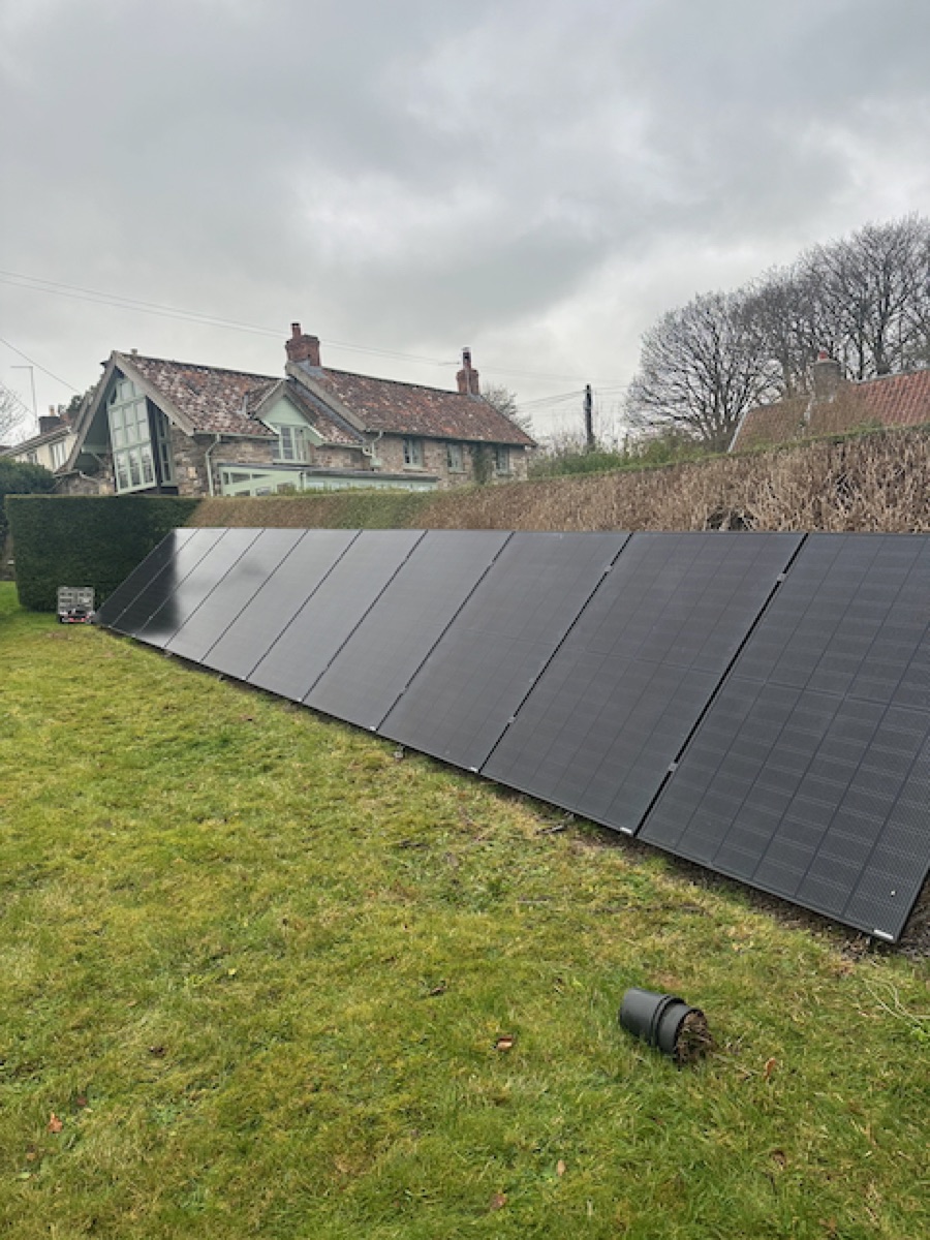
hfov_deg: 56.8
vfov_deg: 71.6
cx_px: 465
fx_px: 860
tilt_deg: -5.3
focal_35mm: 24
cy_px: 620
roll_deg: +5.6
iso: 80
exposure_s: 1/546
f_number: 1.78
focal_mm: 6.86
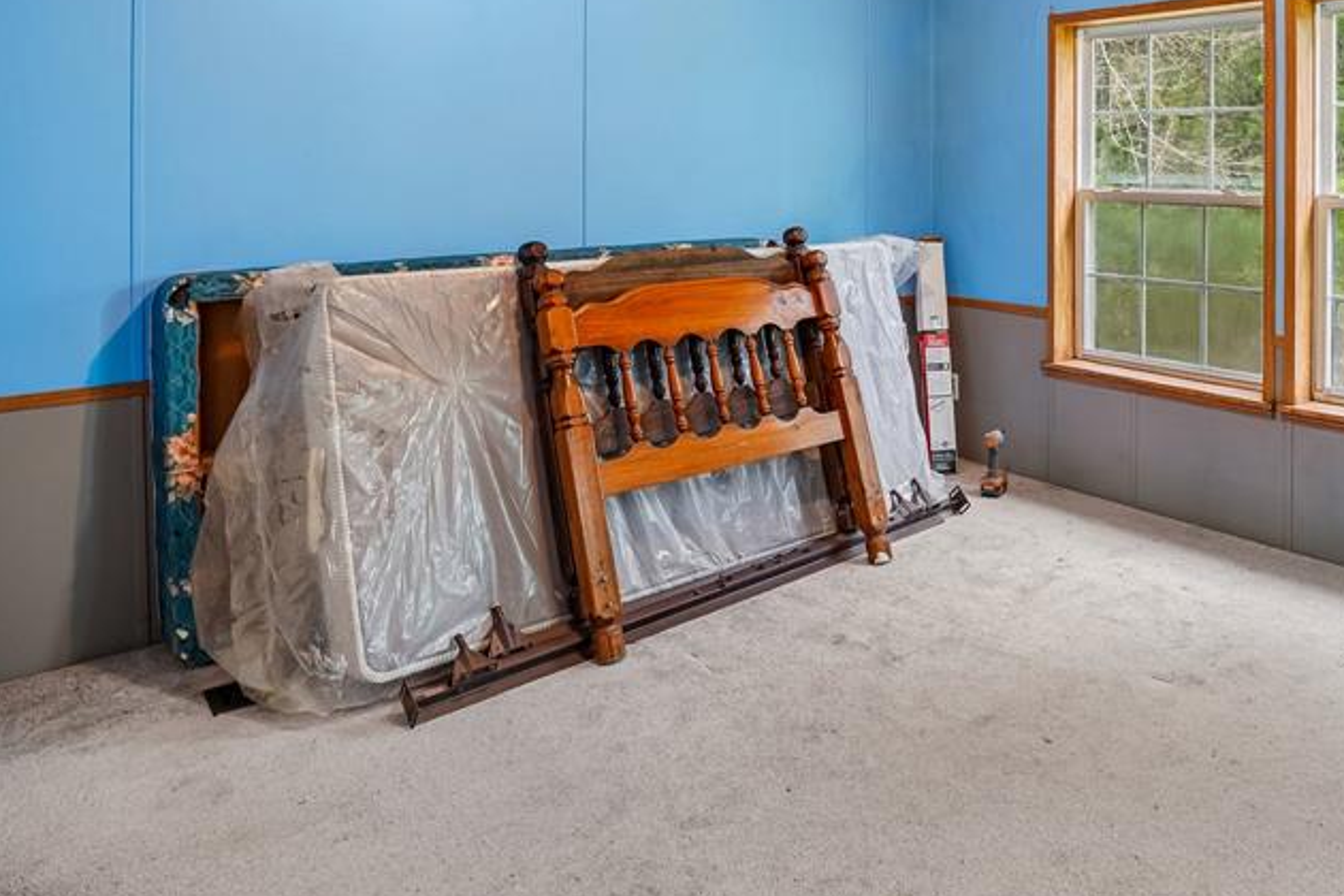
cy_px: 186
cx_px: 947
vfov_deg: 47.0
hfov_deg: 66.5
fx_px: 971
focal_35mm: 26
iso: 400
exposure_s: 1/3.33
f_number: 8
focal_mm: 16
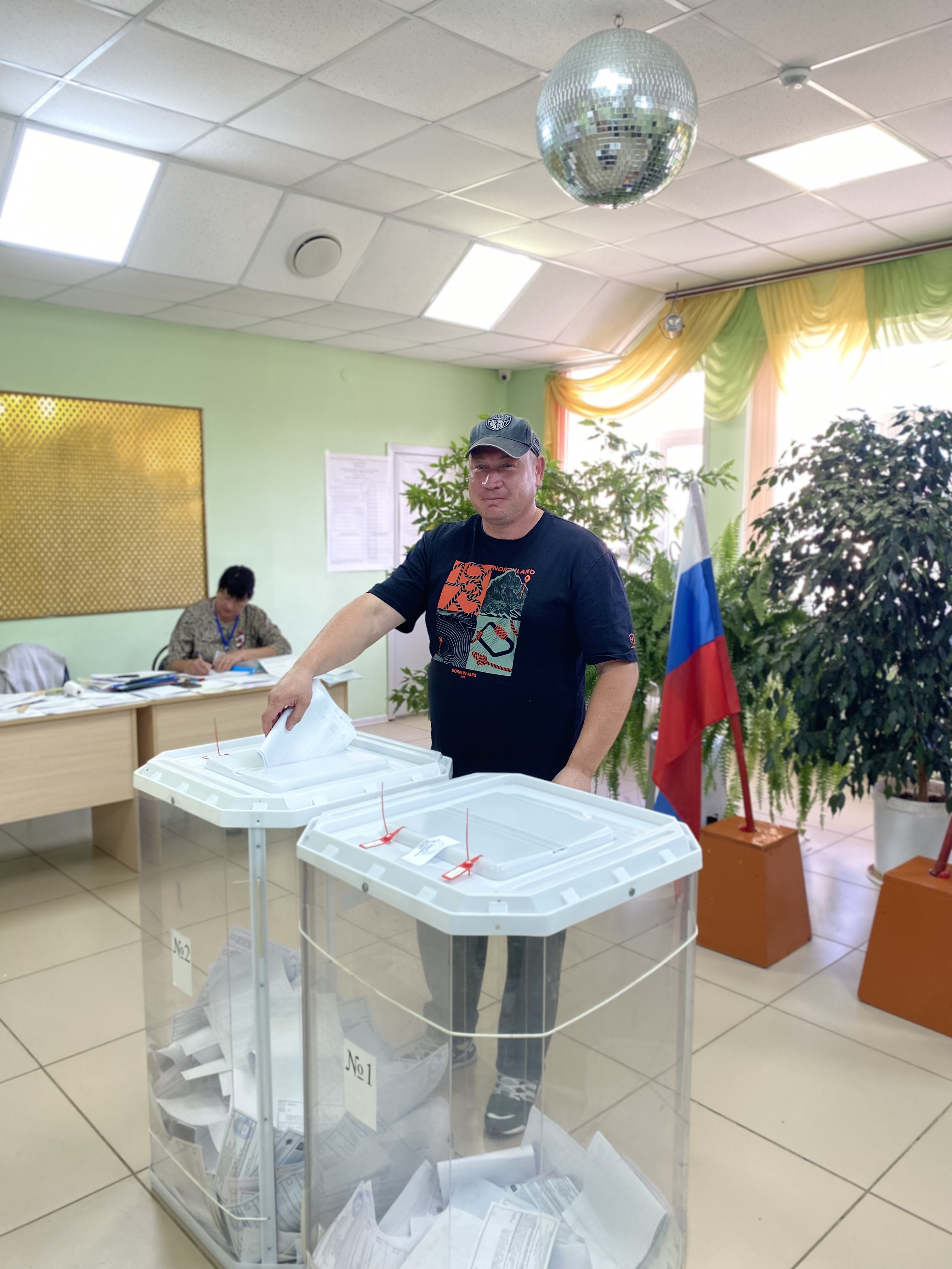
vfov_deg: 67.3
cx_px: 476
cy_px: 634
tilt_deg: -6.6
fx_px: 953
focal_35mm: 26
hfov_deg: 53.1
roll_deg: +0.1
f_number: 1.8
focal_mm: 4.25
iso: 64
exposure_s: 1/50
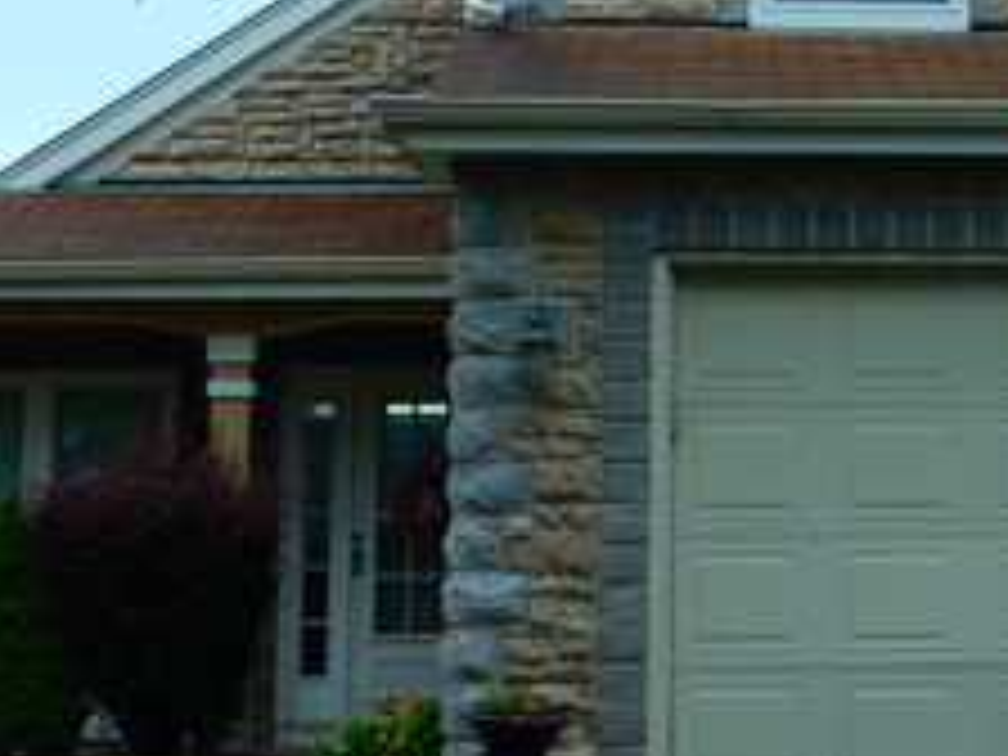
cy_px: 140
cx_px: 999
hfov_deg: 18.6
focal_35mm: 103
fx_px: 2999
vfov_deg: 14.3
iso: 125
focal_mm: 6.4
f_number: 4
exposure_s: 1/200
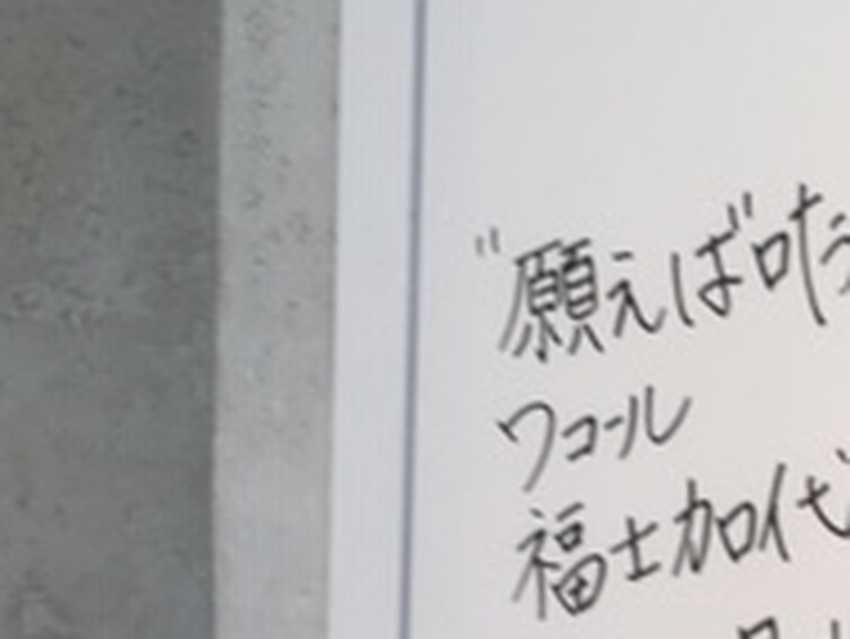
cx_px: 769
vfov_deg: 15.0
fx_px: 2408
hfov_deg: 19.6
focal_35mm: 98
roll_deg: -2.6
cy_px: 536
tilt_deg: -7.3
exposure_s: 1/60
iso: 32
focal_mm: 4.15
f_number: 2.2
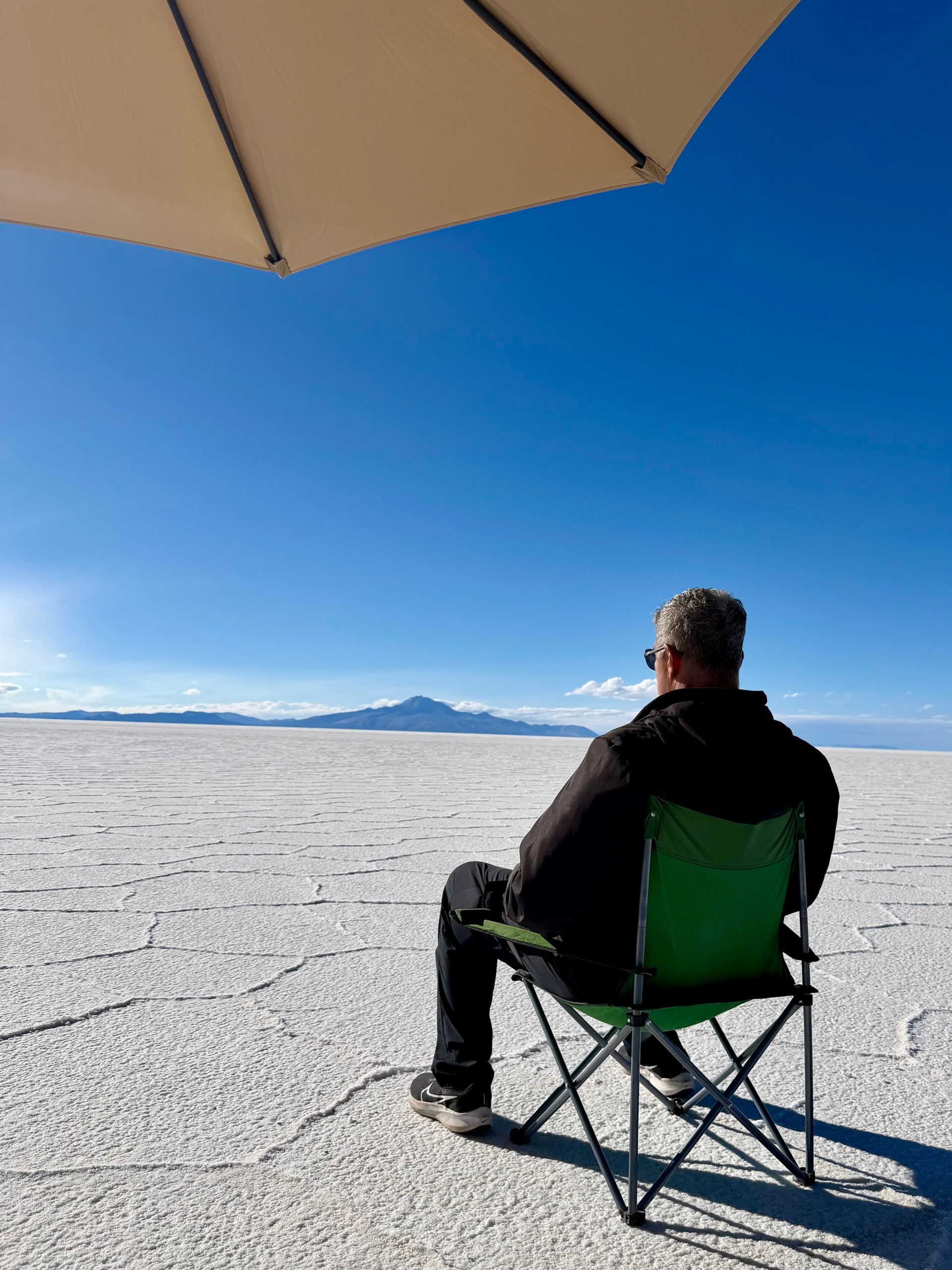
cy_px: 635
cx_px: 476
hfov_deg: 56.8
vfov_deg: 71.6
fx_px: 880
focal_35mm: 24
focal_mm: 6.76
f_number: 1.78
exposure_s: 1/11905
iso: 80
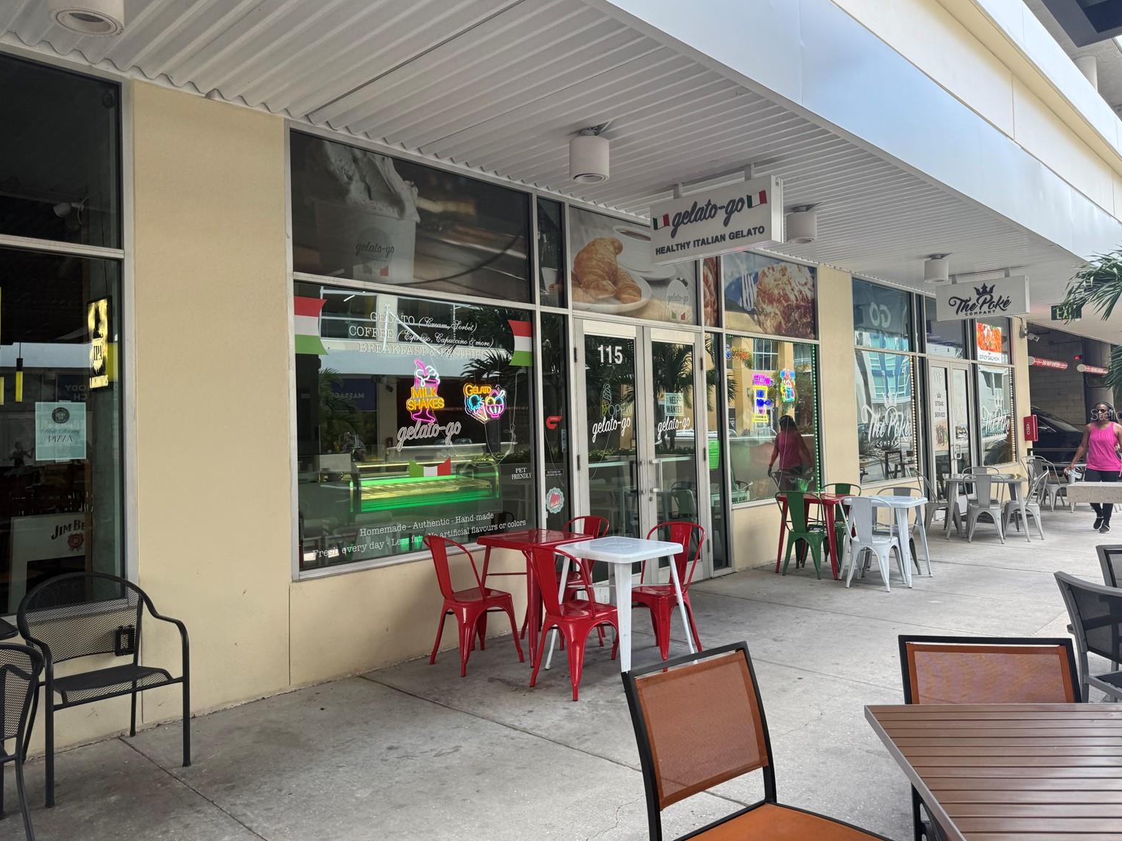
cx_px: 575
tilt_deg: +1.5
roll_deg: +0.8
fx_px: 810
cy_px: 414
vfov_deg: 54.9
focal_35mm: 25
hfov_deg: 69.4
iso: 80
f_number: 1.78
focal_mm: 6.76
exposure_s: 1/121
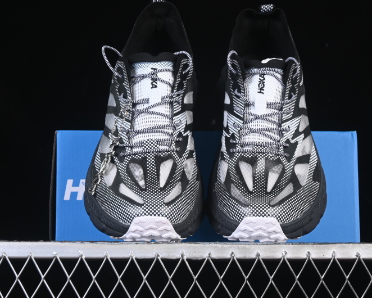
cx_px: 205
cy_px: 149
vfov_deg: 18.1
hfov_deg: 22.5
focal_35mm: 85
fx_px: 936
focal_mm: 50
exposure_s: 1/60
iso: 160
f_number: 7.1
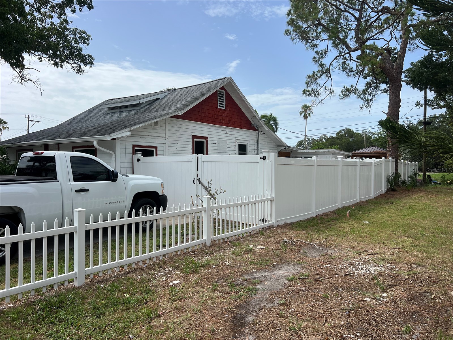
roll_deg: +0.8
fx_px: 340
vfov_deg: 53.1
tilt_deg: -1.5
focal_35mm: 26
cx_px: 226
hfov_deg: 67.3
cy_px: 170
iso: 50
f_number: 1.5
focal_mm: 5.7
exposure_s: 1/5076
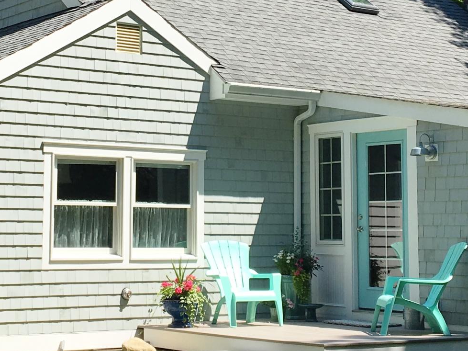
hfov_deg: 22.0
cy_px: 99
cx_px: 196
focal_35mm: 89
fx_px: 1203
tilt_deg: +6.8
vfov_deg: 16.5
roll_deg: -1.5
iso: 25
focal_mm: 4.15
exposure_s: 1/1115
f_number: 2.2
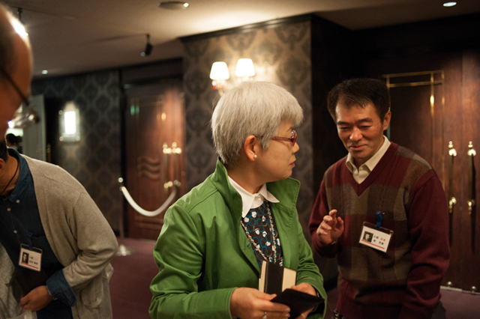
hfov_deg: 54.5
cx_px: 240
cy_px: 160
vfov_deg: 37.8
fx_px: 466
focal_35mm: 35
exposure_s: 1/100
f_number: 2.8
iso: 2500
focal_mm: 35
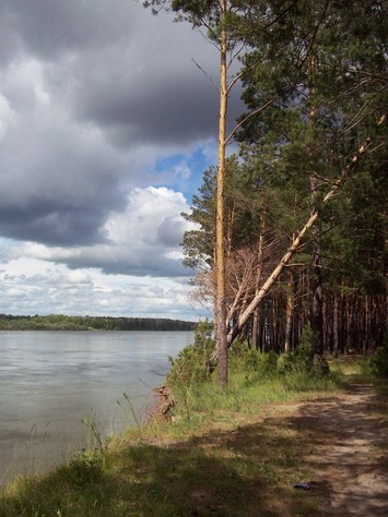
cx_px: 185
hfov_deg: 37.7
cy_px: 270
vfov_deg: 49.0
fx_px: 568
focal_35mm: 38
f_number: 4.8
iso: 80
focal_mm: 6
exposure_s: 1/1183
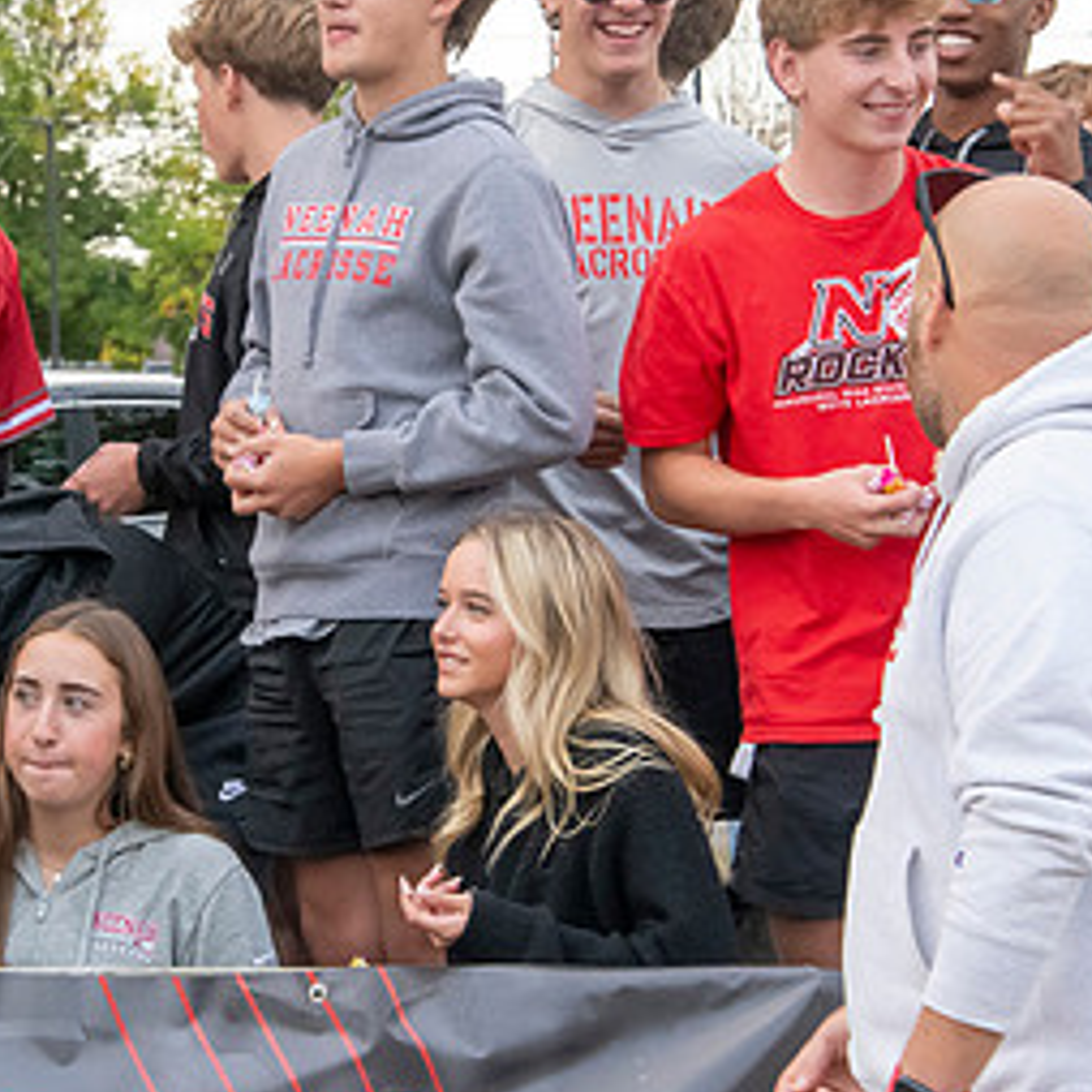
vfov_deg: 9.2
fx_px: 6781
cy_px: 428
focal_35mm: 190
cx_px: 262
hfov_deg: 9.2
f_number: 11
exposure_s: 1/320
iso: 3200
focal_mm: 98
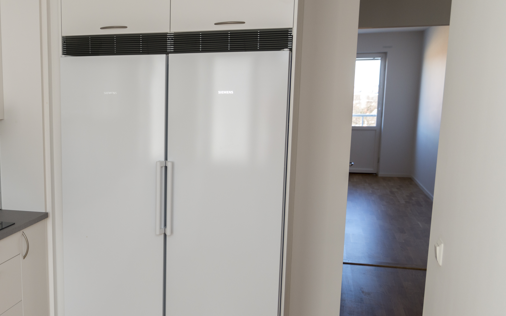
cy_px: 201
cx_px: 112
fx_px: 607
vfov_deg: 29.1
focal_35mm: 44
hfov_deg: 43.5
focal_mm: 24
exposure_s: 1/250
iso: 400
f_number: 2.8
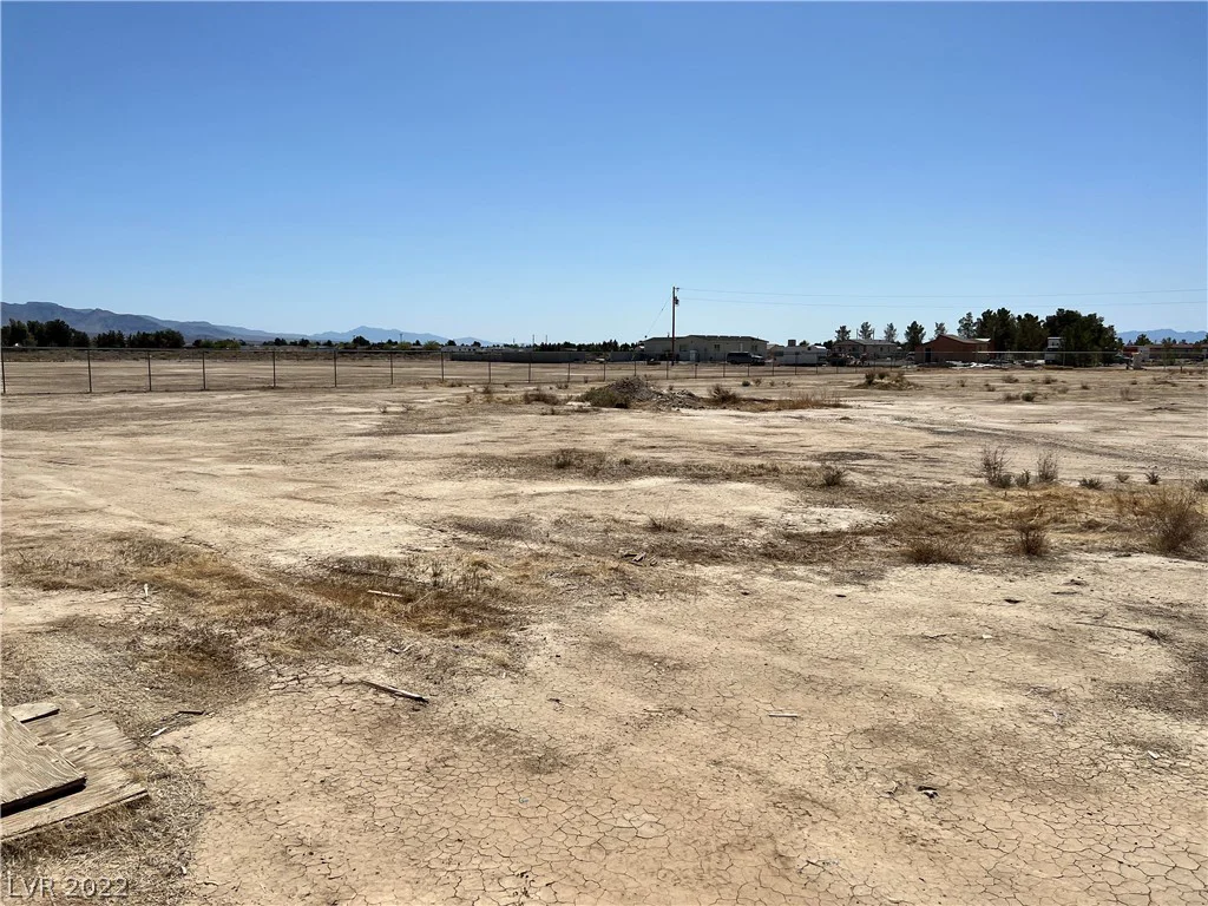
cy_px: 453
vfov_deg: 53.1
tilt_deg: -8.8
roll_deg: -0.2
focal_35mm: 26
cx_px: 604
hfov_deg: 67.3
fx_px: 907
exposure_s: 1/11364
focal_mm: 5.7
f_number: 1.5
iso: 50
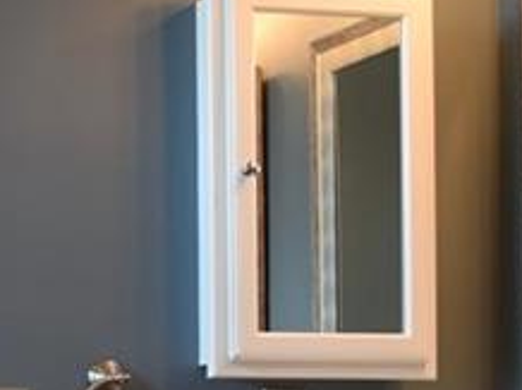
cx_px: -386
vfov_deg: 11.8
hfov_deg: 14.4
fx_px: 1838
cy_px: 490
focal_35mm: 122
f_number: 4
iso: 400
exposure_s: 1/60
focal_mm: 18
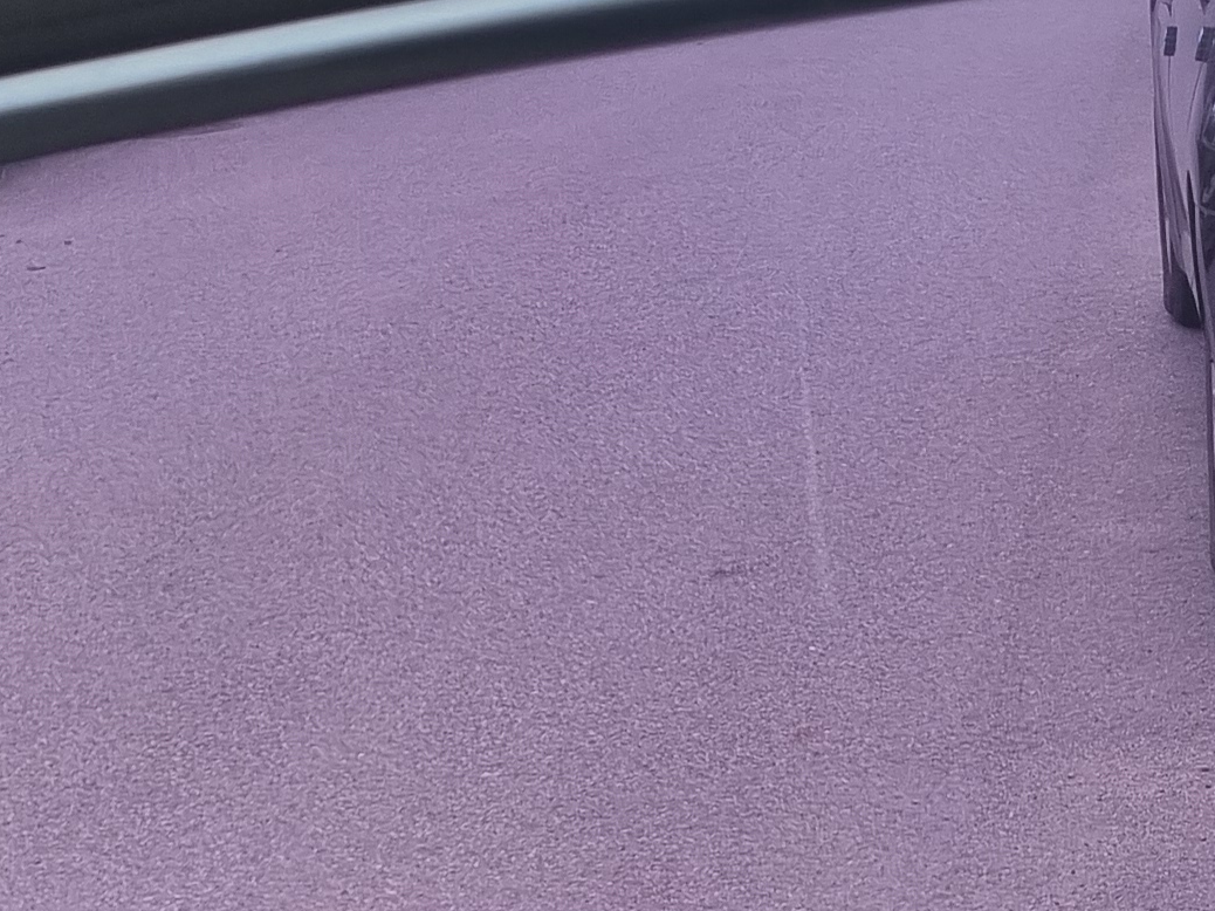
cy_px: 1227
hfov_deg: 19.4
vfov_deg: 14.0
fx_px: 3544
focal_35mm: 101
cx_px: 438
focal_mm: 5.4
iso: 50
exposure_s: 1/301
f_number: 1.8
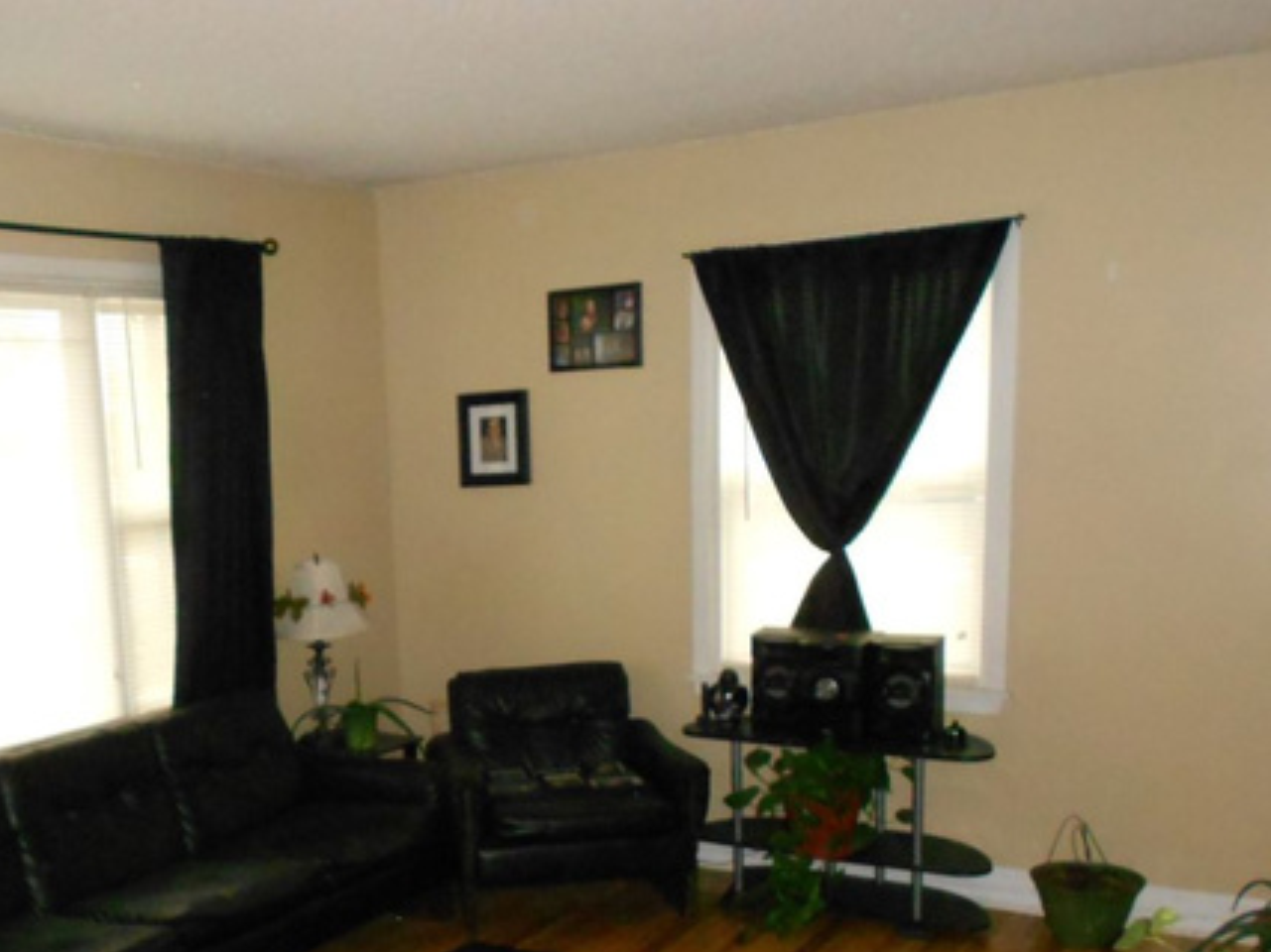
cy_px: 711
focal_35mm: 39
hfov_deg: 47.0
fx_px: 1432
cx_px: 414
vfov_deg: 36.0
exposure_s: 1/25
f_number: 3.2
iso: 640
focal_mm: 4.6
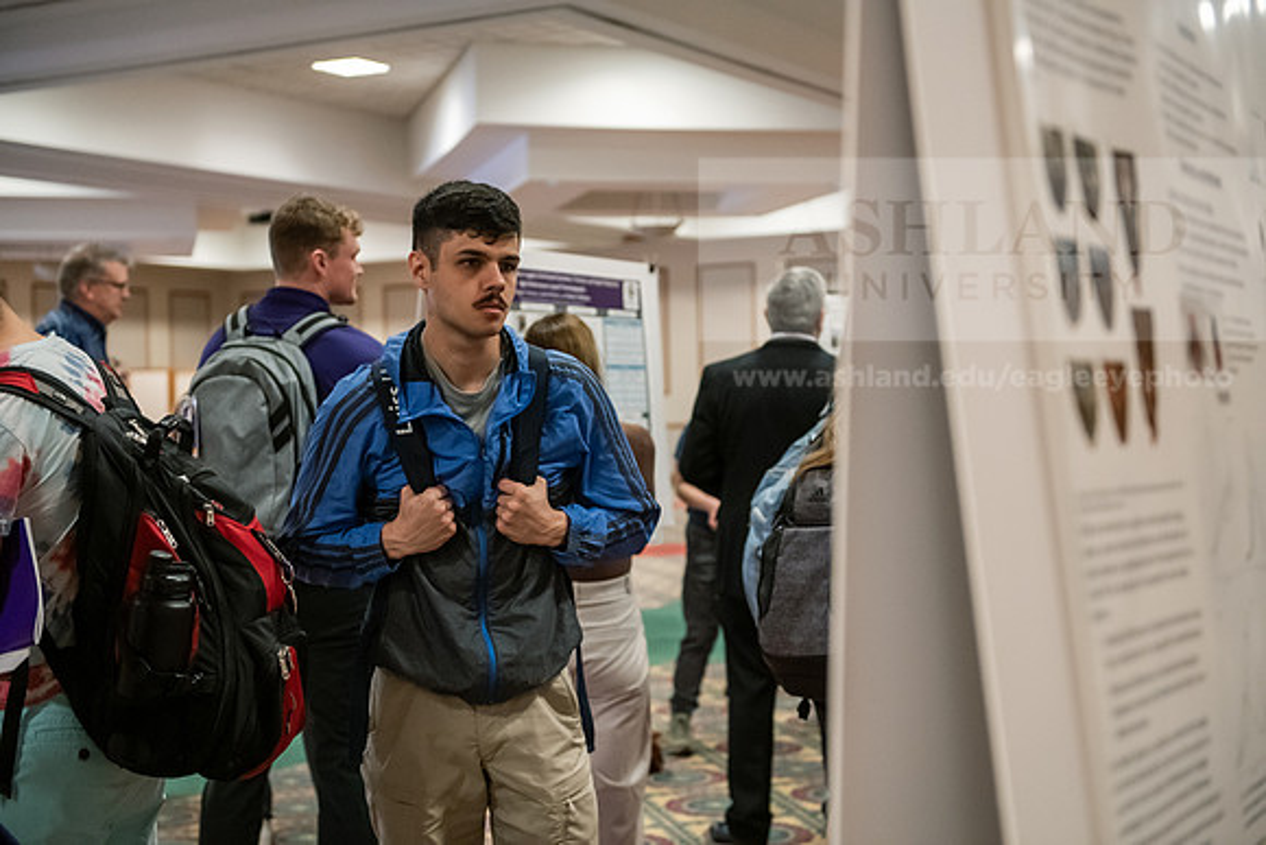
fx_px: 1935
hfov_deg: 36.2
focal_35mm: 55
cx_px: 633
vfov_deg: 24.6
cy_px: 422
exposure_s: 1/200
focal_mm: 55
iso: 4000
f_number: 3.2
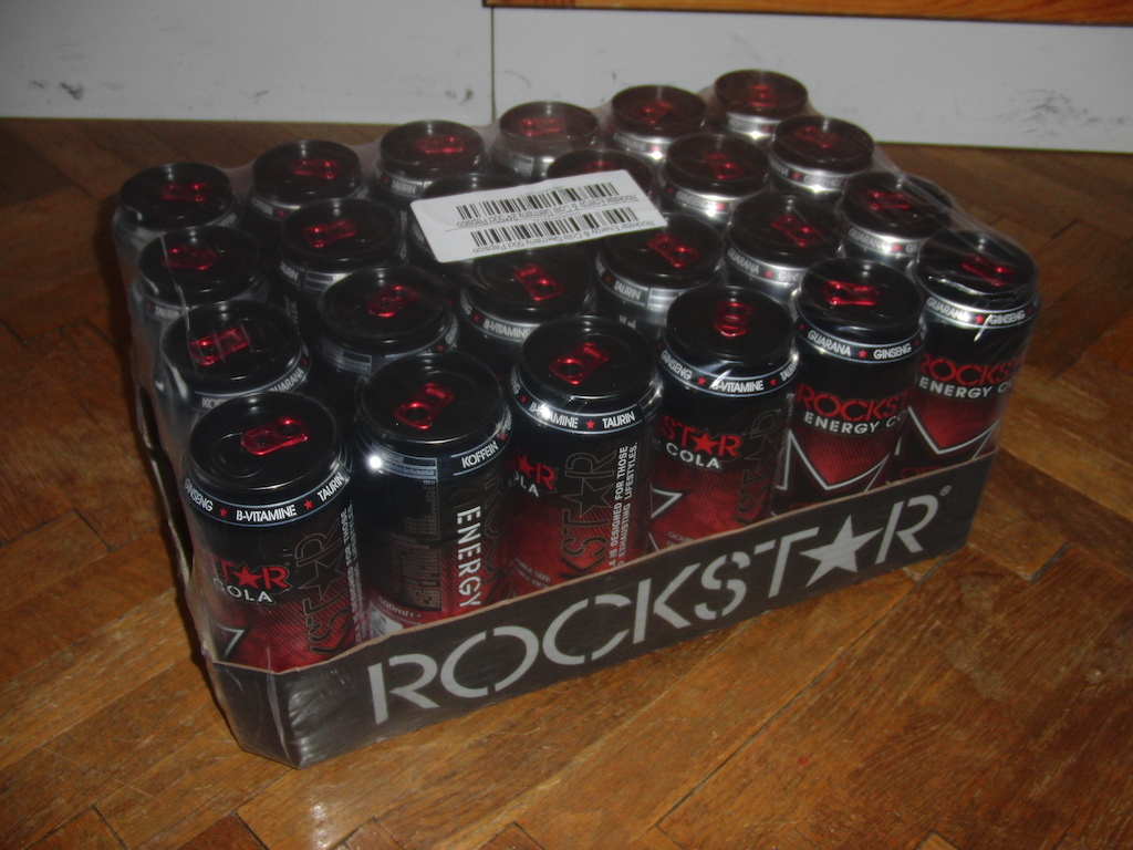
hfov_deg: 50.1
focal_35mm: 37
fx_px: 1211
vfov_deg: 38.7
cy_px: 425
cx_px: 566
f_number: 3.6
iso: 100
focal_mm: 6.42
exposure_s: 1/15
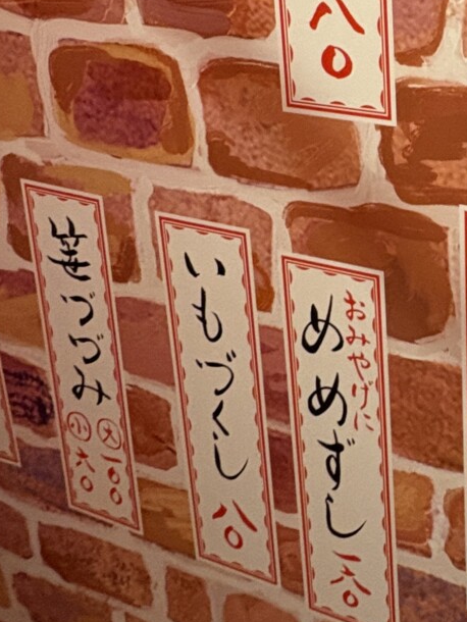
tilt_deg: -14.3
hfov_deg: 26.5
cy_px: 121
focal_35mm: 47
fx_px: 845
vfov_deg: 38.8
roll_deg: -3.4
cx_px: 595
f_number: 2.2
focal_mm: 2.22
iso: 400
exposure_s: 1/60
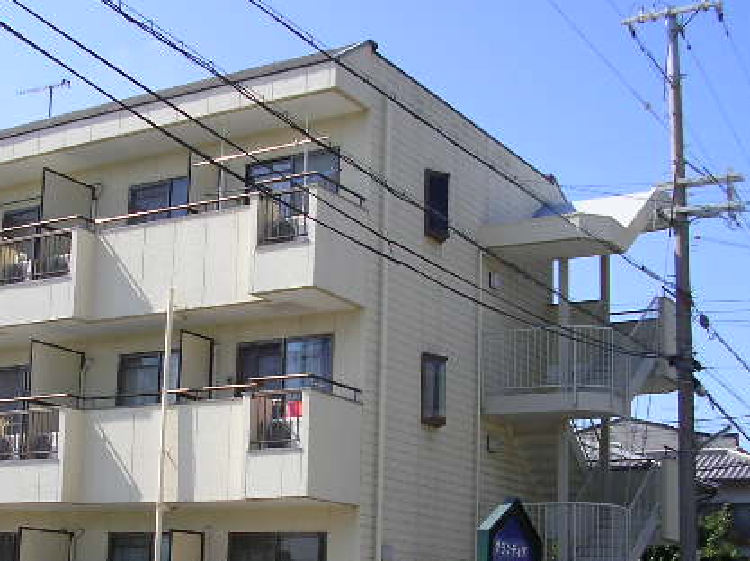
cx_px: 216
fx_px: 1364
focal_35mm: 63
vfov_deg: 23.1
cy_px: 387
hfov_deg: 30.4
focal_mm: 6.3
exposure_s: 1/378
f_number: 4.2
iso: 50
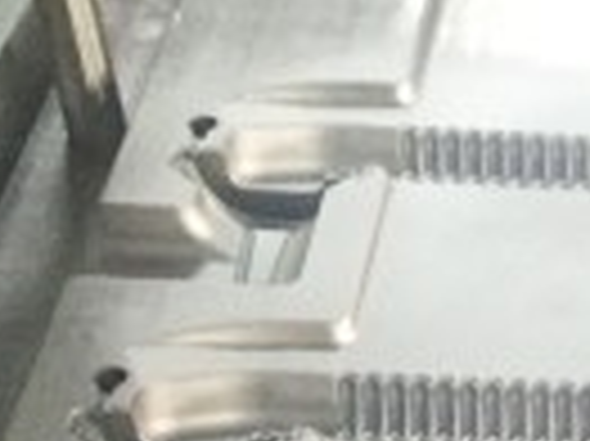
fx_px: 2265
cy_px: 853
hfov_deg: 13.3
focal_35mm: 133
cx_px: 1063
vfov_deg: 10.3
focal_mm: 4.15
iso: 250
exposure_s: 1/20
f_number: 2.2
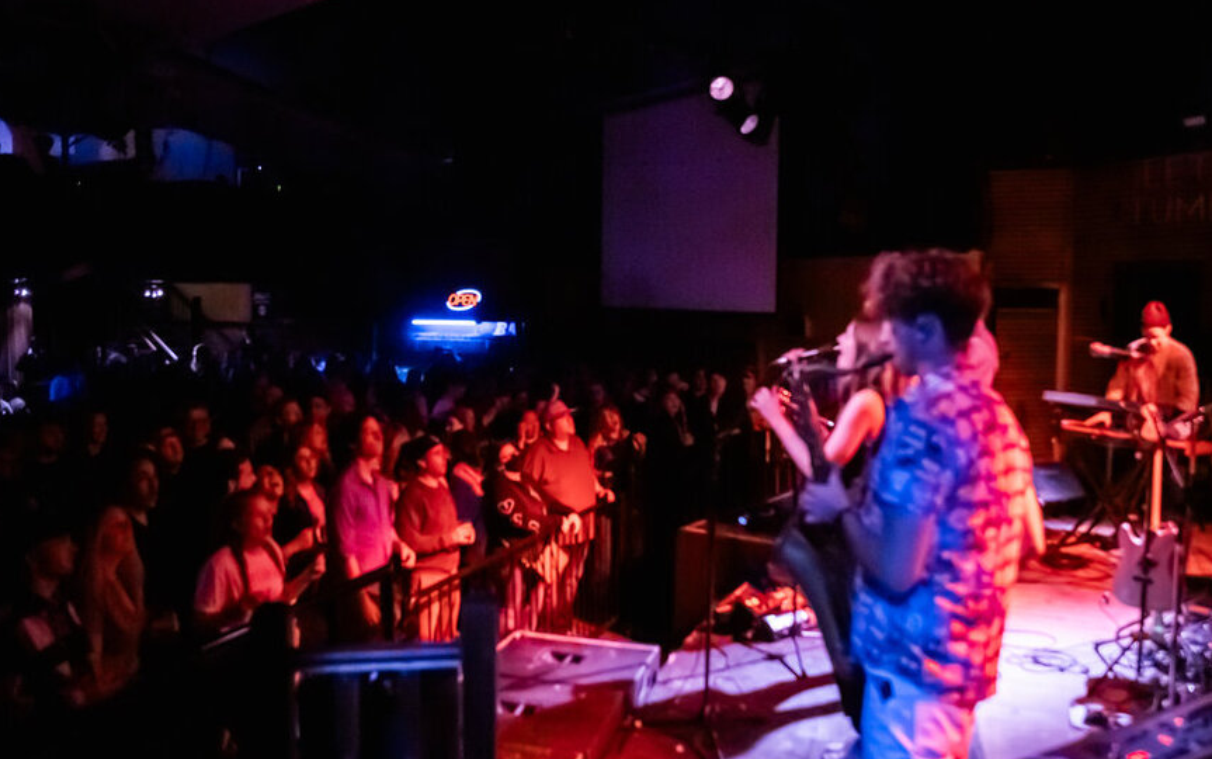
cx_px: 621
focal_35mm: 29
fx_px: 958
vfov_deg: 43.2
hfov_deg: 64.6
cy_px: 353
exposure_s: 1/400
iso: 6400
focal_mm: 24
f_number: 2.8
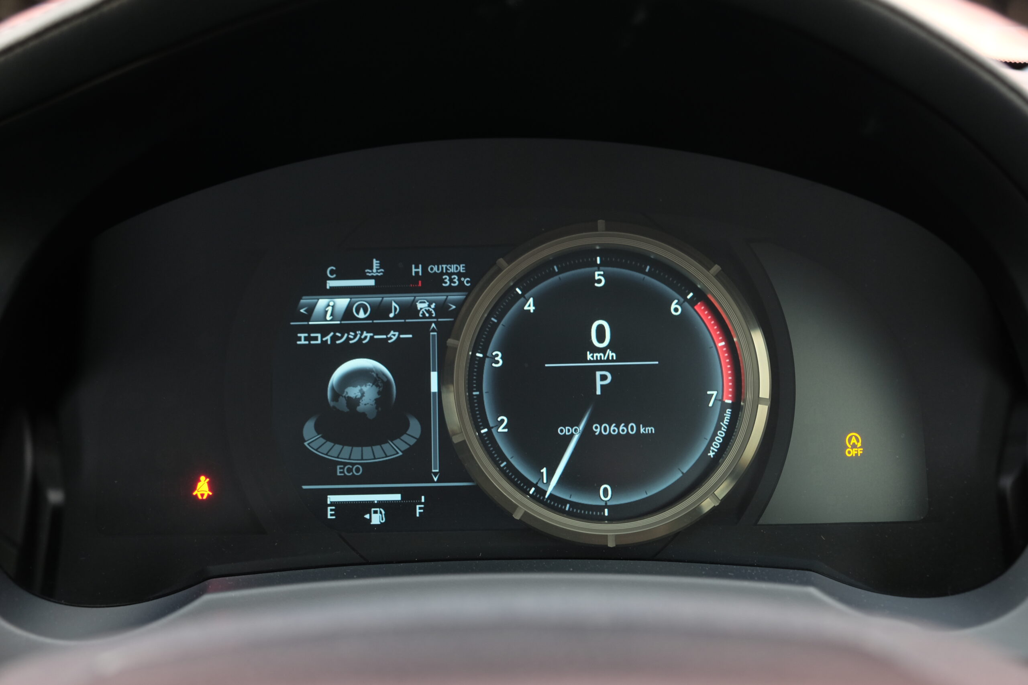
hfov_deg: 50.7
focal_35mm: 38
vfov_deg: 35.1
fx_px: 1085
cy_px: 342
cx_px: 514
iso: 400
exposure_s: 1/18
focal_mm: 25.4
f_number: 4
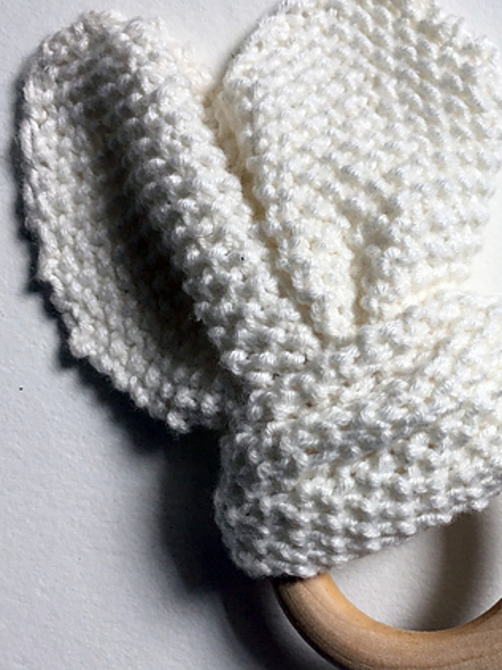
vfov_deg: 43.0
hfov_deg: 32.5
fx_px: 852
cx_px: 348
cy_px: 354
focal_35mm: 44
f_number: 2.2
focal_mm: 4.15
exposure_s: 1/15
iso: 40
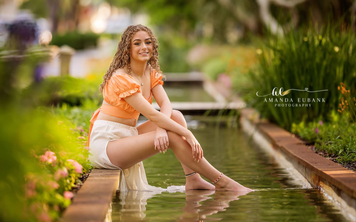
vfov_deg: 6.4
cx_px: 177
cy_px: 106
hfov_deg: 10.2
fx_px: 1989
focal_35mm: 205
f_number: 2.8
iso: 400
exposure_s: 1/800
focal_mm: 200
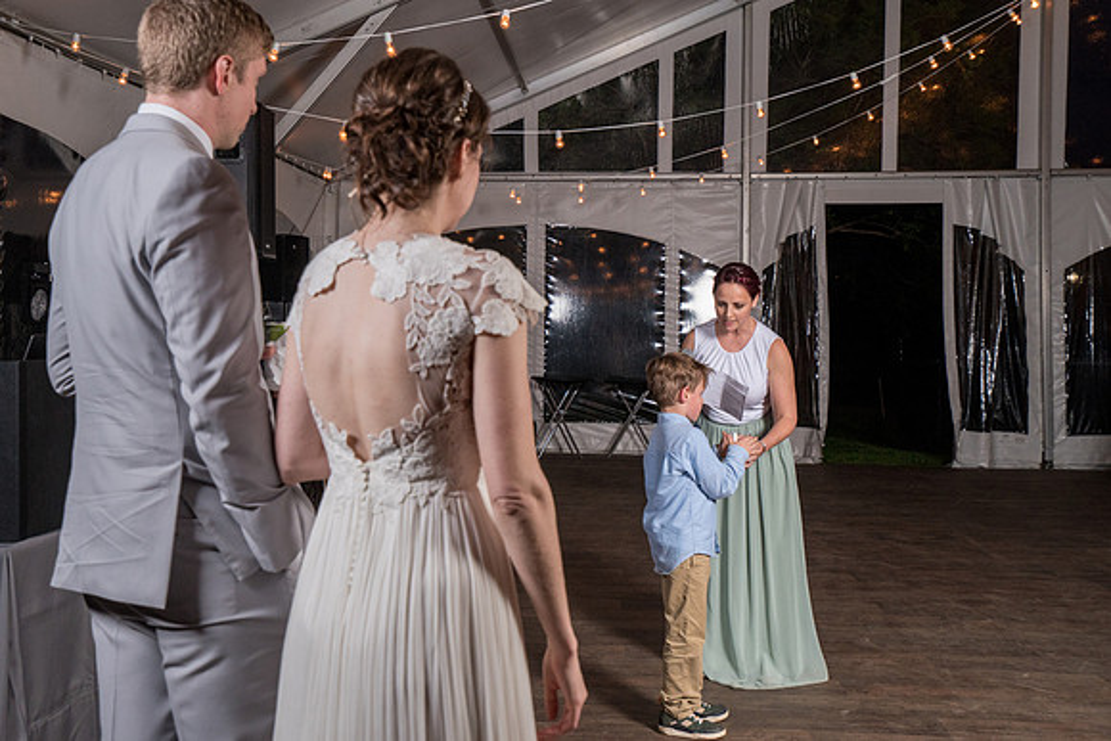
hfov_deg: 49.8
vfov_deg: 34.5
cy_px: 340
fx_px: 1195
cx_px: 512
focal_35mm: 39
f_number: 5
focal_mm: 35
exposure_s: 1/200
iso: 2000
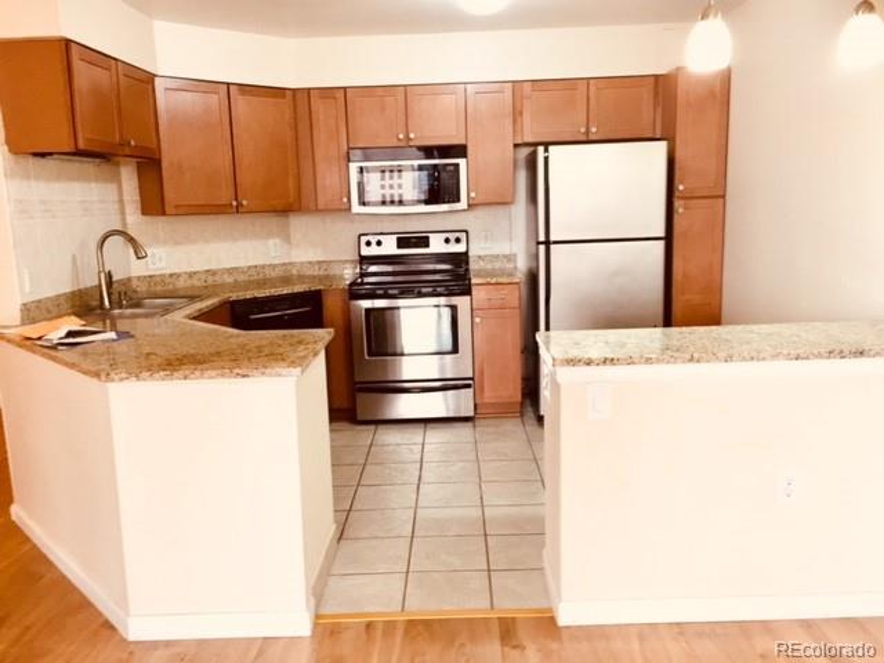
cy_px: 332
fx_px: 741
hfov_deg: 61.7
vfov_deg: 48.2
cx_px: 442
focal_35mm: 29
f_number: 2.2
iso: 80
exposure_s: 1/30
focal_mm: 4.15
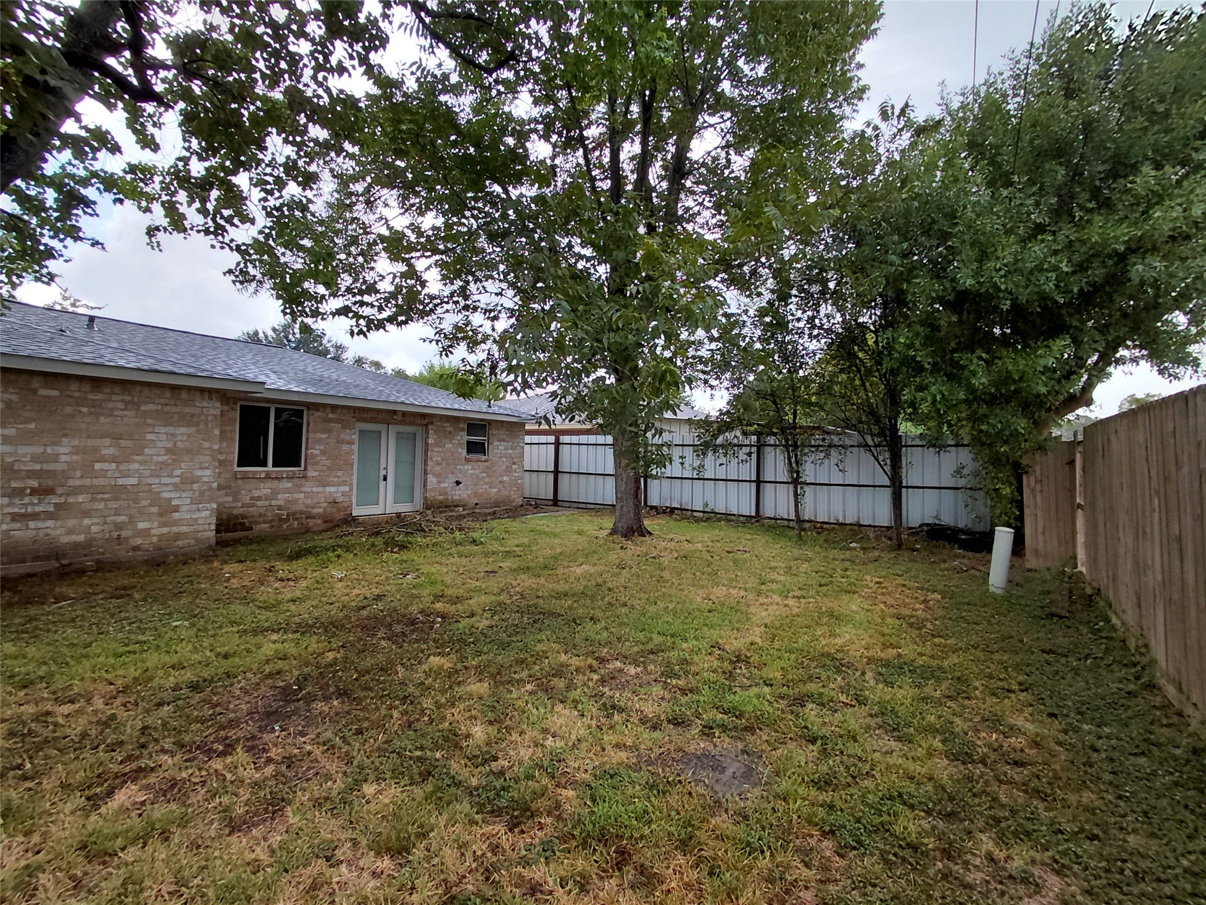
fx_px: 557
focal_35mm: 16
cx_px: 603
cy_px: 452
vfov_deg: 78.1
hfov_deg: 94.5
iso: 40
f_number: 2.2
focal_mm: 1.64
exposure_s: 1/230
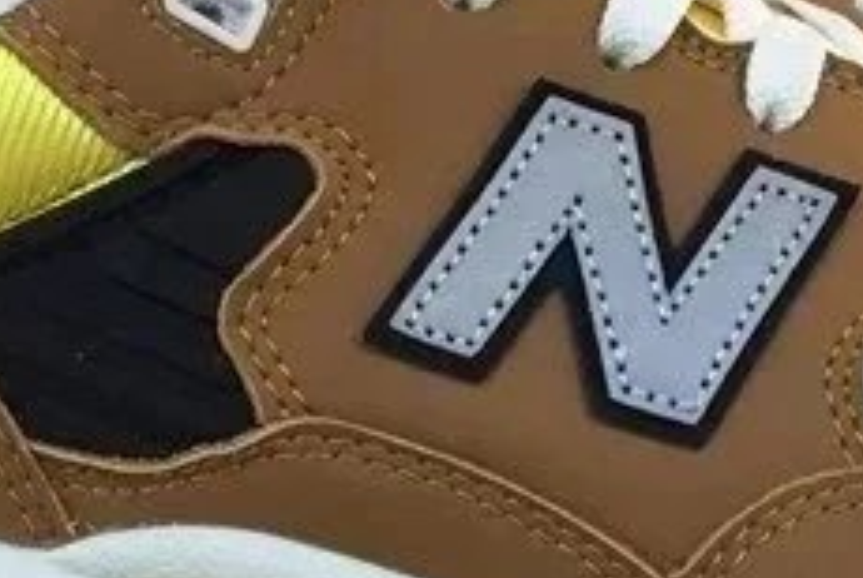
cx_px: 525
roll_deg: +1.0
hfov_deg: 16.2
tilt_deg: -19.0
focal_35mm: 126
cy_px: 677
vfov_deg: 10.7
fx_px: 3024
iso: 25
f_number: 2.4
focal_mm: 3.3
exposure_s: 1/379
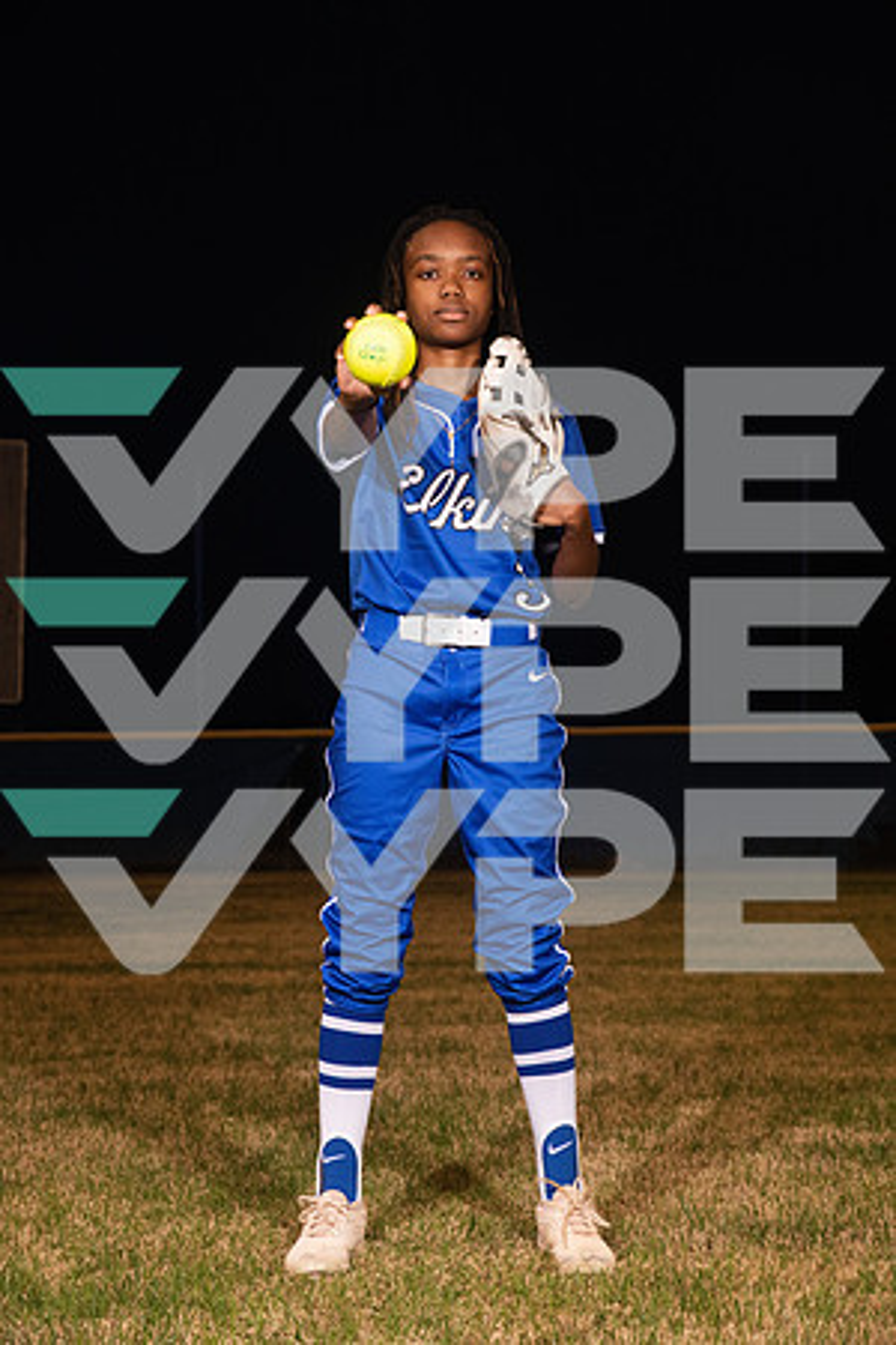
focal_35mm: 60
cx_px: 448
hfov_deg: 22.6
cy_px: 672
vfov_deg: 33.4
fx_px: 2240
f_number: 6.3
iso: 800
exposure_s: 1/320
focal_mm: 60
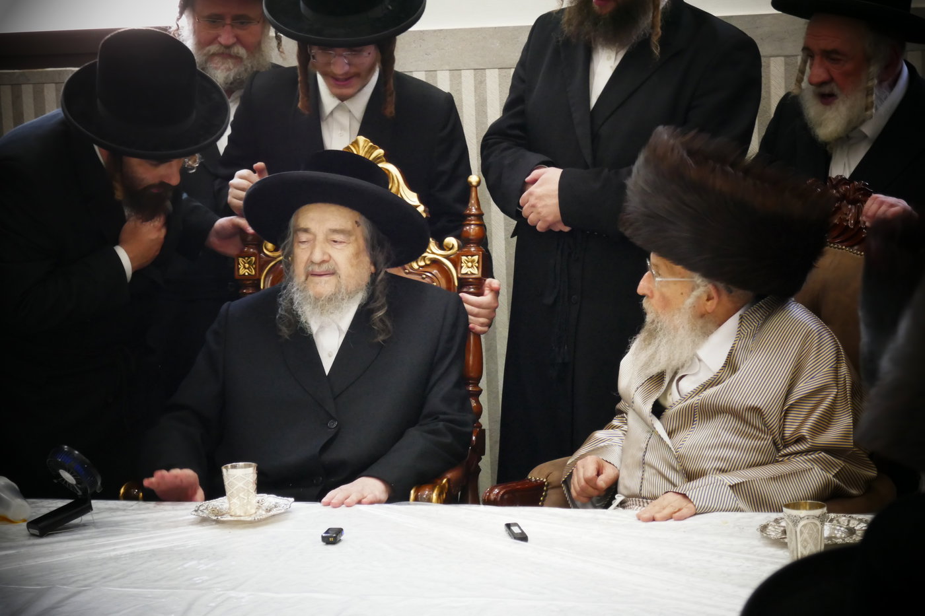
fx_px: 2363
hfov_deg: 22.1
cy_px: 308
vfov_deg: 14.9
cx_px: 462
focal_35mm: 92
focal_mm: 33.7
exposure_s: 1/80
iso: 1600
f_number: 5
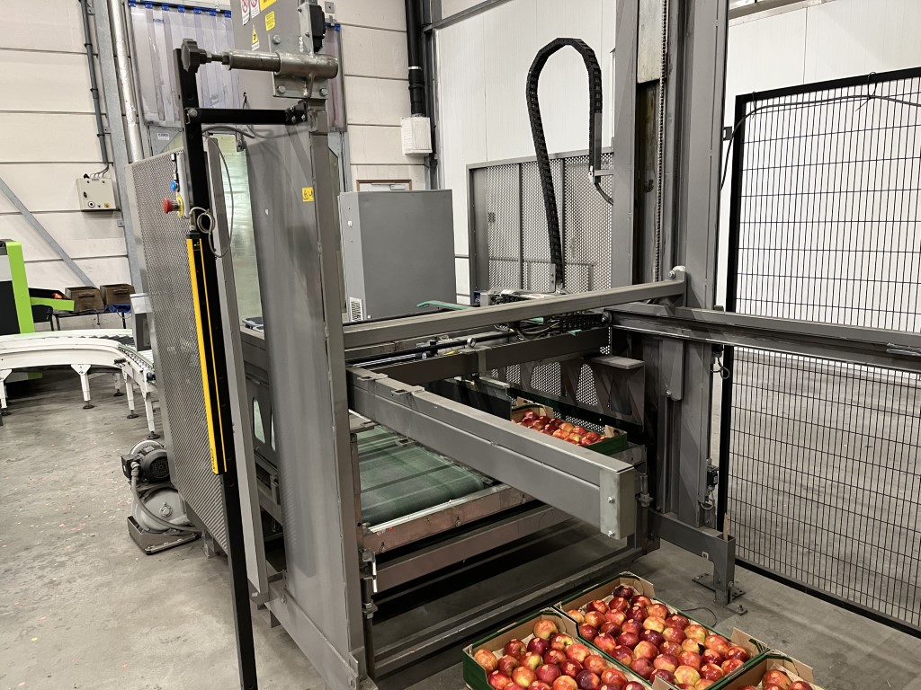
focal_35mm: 26
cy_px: 345
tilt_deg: -11.1
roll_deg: +1.9
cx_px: 460
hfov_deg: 67.3
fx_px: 692
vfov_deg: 53.1
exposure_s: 1/50
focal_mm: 5.1
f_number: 1.6
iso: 200
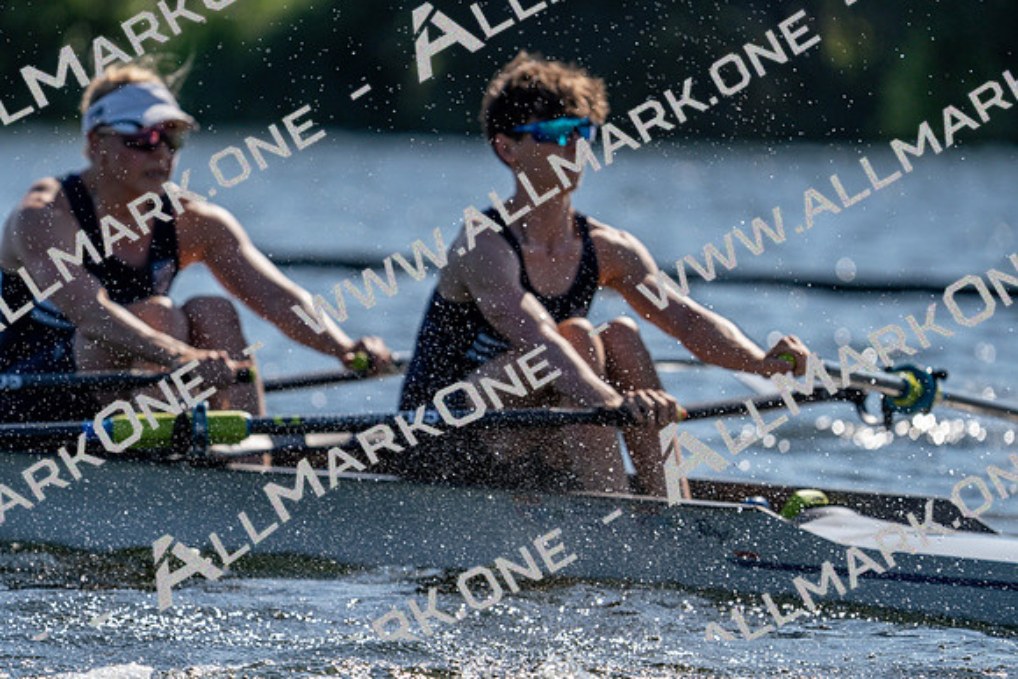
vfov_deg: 3.8
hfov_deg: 5.7
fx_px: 10238
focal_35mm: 362
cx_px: 509
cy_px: 340
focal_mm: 362
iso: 160
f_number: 6.3
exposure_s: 1/1600
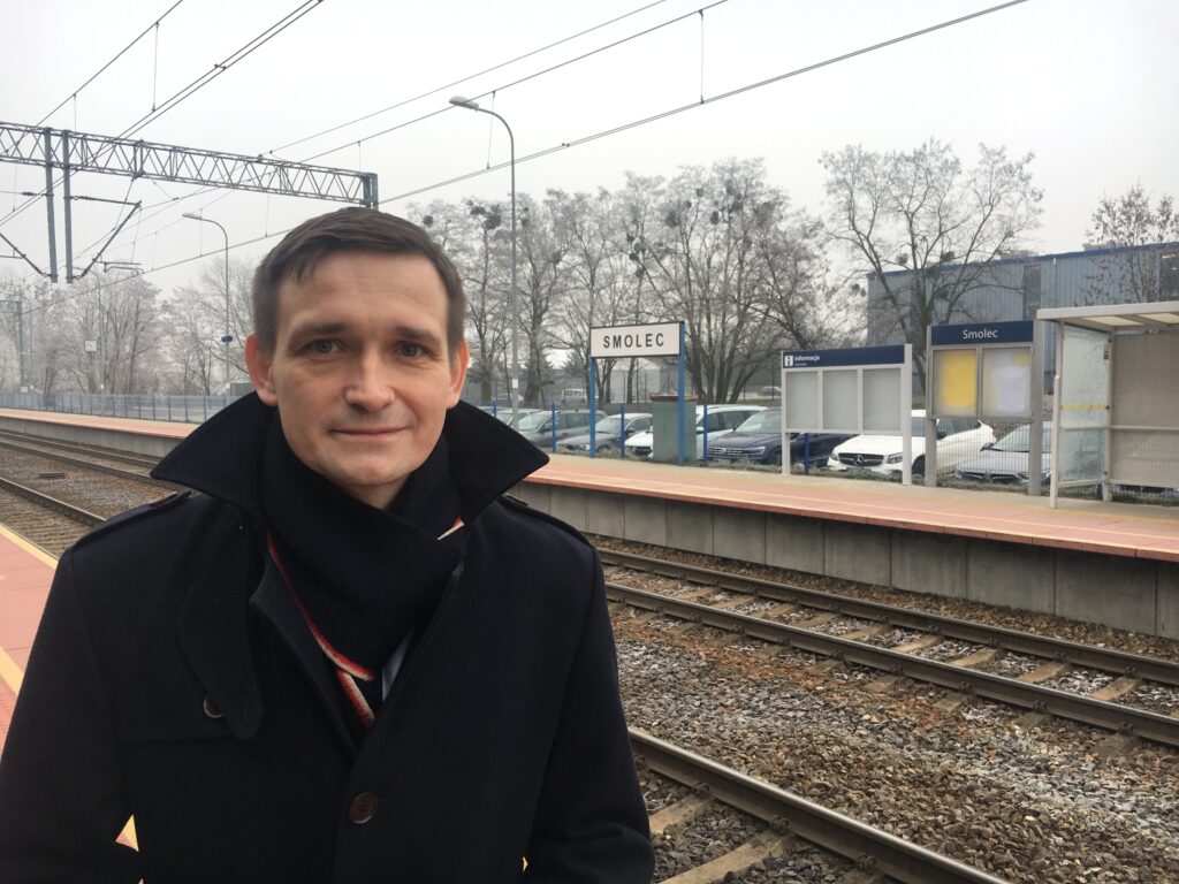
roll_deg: -0.4
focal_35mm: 29
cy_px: 442
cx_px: 590
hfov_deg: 61.7
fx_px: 988
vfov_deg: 48.2
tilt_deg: -2.3
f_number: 2.2
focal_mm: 4.15
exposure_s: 1/187
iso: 25
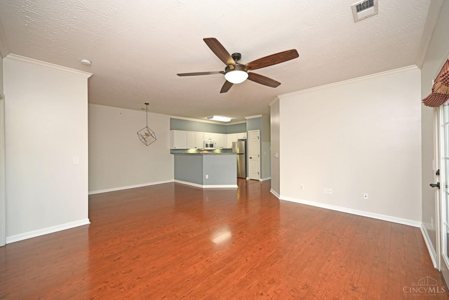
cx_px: 224
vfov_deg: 81.2
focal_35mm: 14
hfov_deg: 104.3
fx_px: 175
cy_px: 150
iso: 280
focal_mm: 14
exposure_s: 1/60
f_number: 4
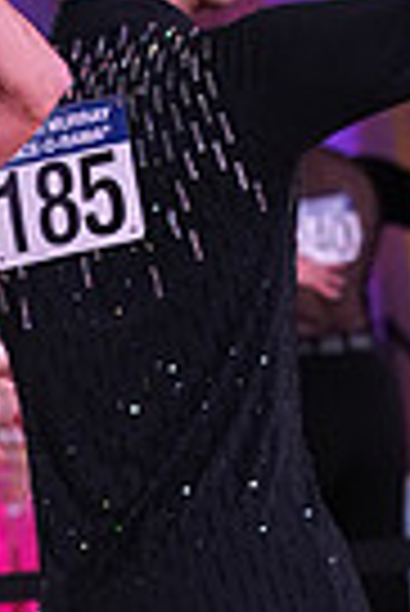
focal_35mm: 408
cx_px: -448
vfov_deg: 5.0
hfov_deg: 3.3
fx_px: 6952
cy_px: 783
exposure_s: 1/400
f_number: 5.6
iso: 3200
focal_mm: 96
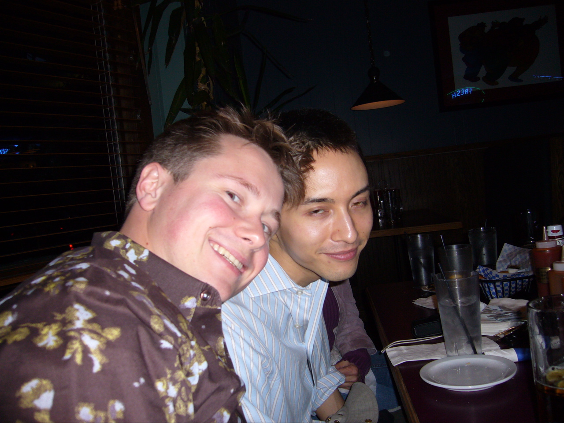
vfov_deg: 39.7
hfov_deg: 51.4
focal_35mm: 36
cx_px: 282
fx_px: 587
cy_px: 212
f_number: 2.9
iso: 100
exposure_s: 1/60
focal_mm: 6
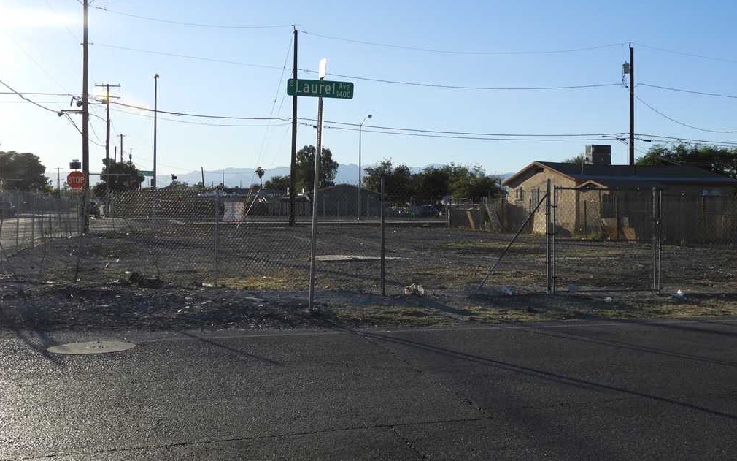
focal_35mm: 43
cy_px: 203
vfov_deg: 29.8
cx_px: 371
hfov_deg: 46.2
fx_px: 864
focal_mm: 7.2
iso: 100
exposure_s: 1/1000
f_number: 3.8
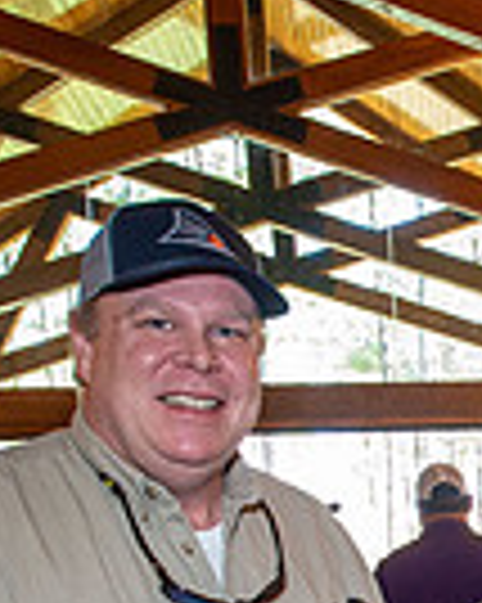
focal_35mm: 77
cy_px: 778
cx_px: 793
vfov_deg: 22.3
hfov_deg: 17.2
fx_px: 1375
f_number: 6.3
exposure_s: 1/125
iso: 2800
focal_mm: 19
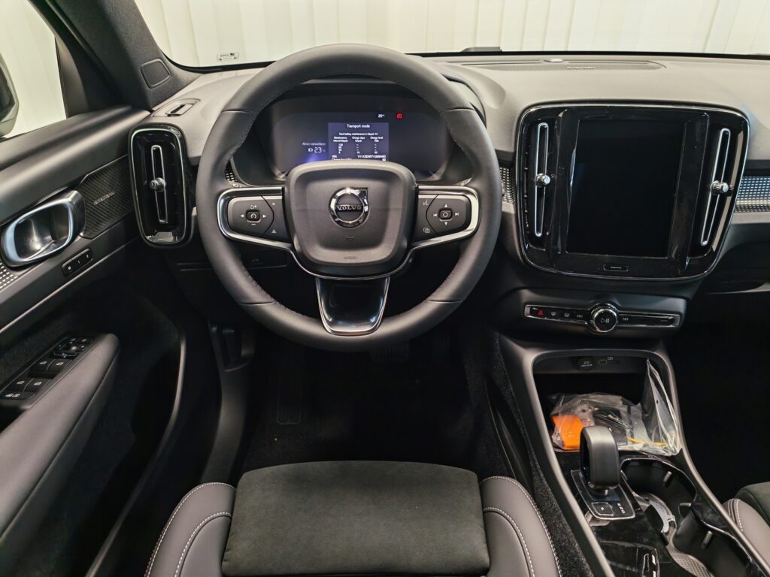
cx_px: 385
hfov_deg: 73.9
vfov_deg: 58.9
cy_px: 288
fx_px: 512
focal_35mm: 23
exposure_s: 1/51
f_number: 1.6
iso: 250
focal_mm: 5.4
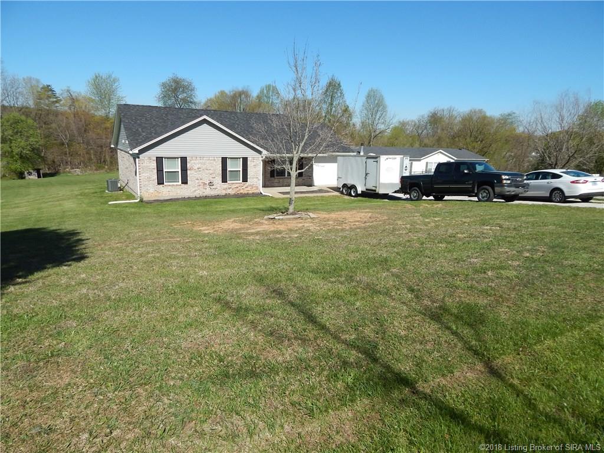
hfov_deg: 73.9
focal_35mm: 23
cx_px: 302
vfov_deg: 58.9
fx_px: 401
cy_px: 226
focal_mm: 4
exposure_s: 1/500
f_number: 6
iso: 125
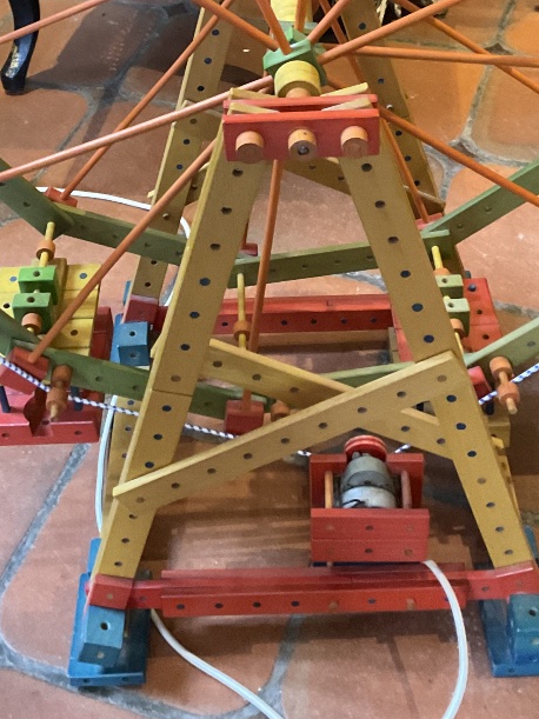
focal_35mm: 57
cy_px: 36
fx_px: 1184
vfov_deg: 31.7
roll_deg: +4.0
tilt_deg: -30.6
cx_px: 265
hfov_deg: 25.7
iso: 400
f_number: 1.8
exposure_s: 1/25
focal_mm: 3
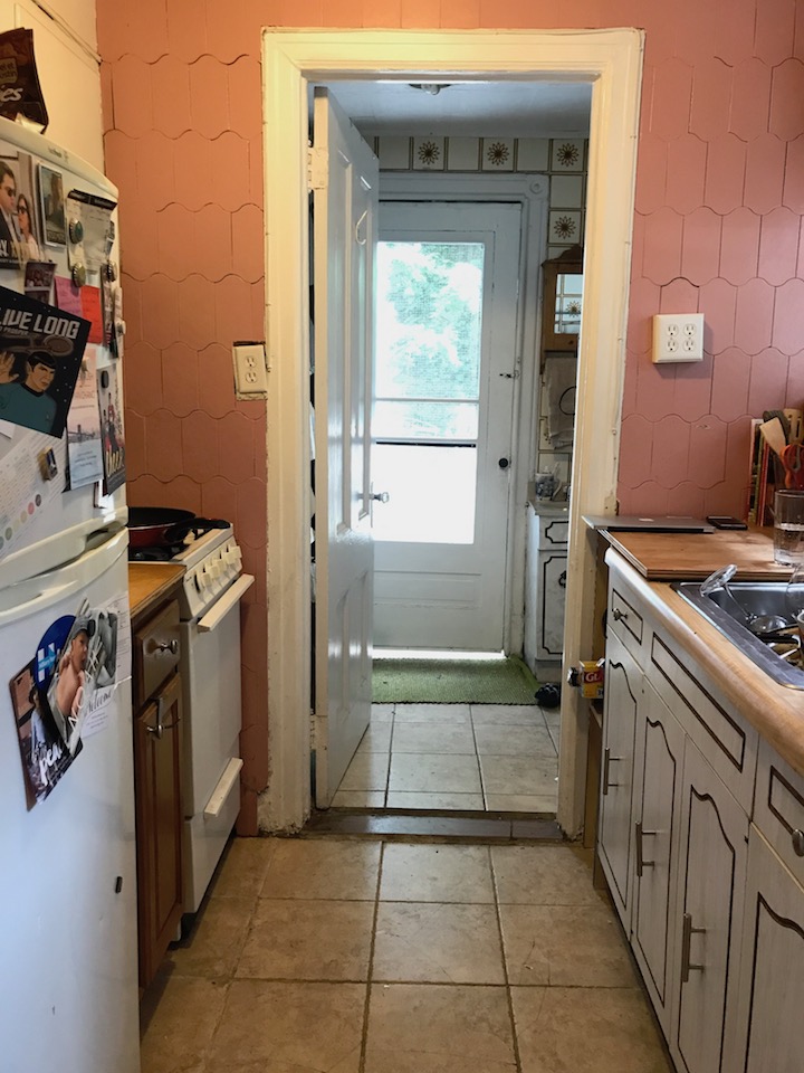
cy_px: 536
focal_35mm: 28
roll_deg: +0.2
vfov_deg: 63.4
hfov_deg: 49.7
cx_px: 402
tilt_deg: -9.6
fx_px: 867
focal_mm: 3.99
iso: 50
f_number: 1.8
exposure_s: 1/15
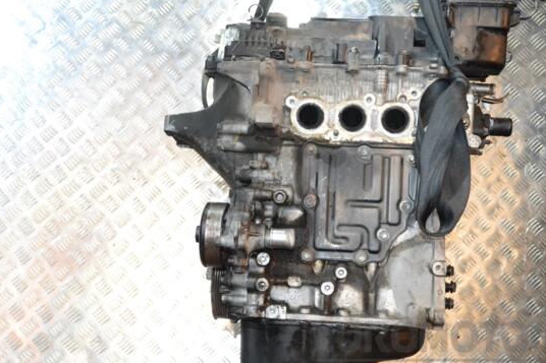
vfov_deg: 28.6
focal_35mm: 47
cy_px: 201
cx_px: 294
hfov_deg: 41.9
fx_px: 713
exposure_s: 1/60
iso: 3200
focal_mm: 28
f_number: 6.3
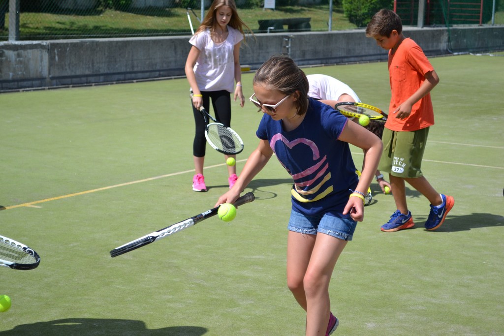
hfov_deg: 24.6
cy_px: 168
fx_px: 1155
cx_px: 252
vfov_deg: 16.6
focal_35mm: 82
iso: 400
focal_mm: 55
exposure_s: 1/1600
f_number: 6.3
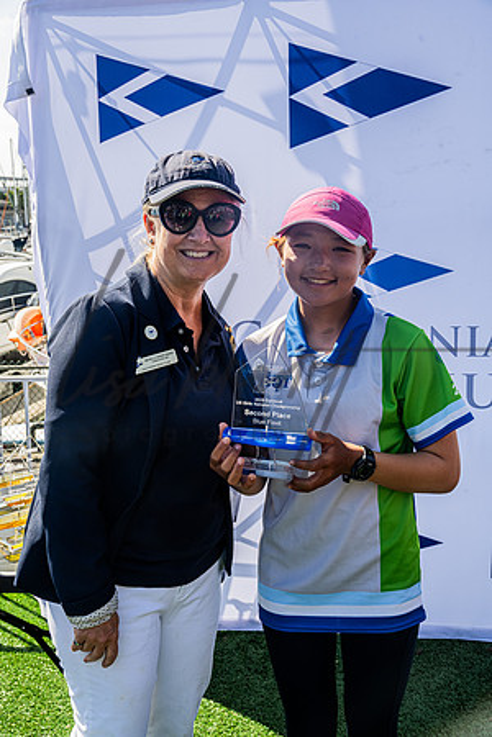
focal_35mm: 39
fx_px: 799
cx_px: 246
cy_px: 368
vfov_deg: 49.6
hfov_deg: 34.2
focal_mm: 39
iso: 800
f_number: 11
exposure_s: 1/500
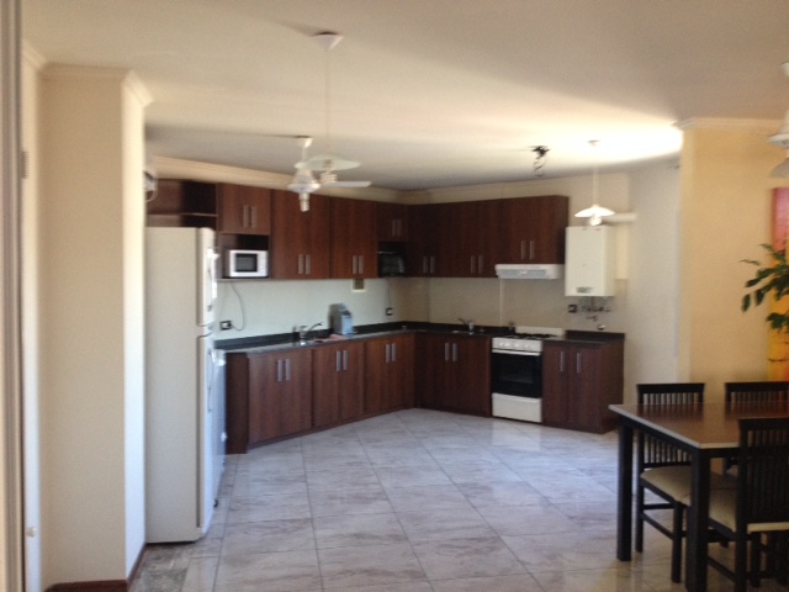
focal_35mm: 35
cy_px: 296
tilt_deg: -4.2
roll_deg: +2.1
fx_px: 798
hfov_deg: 52.6
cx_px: 394
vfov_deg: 40.7
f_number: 2.4
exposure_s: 1/20
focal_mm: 4.28
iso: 160
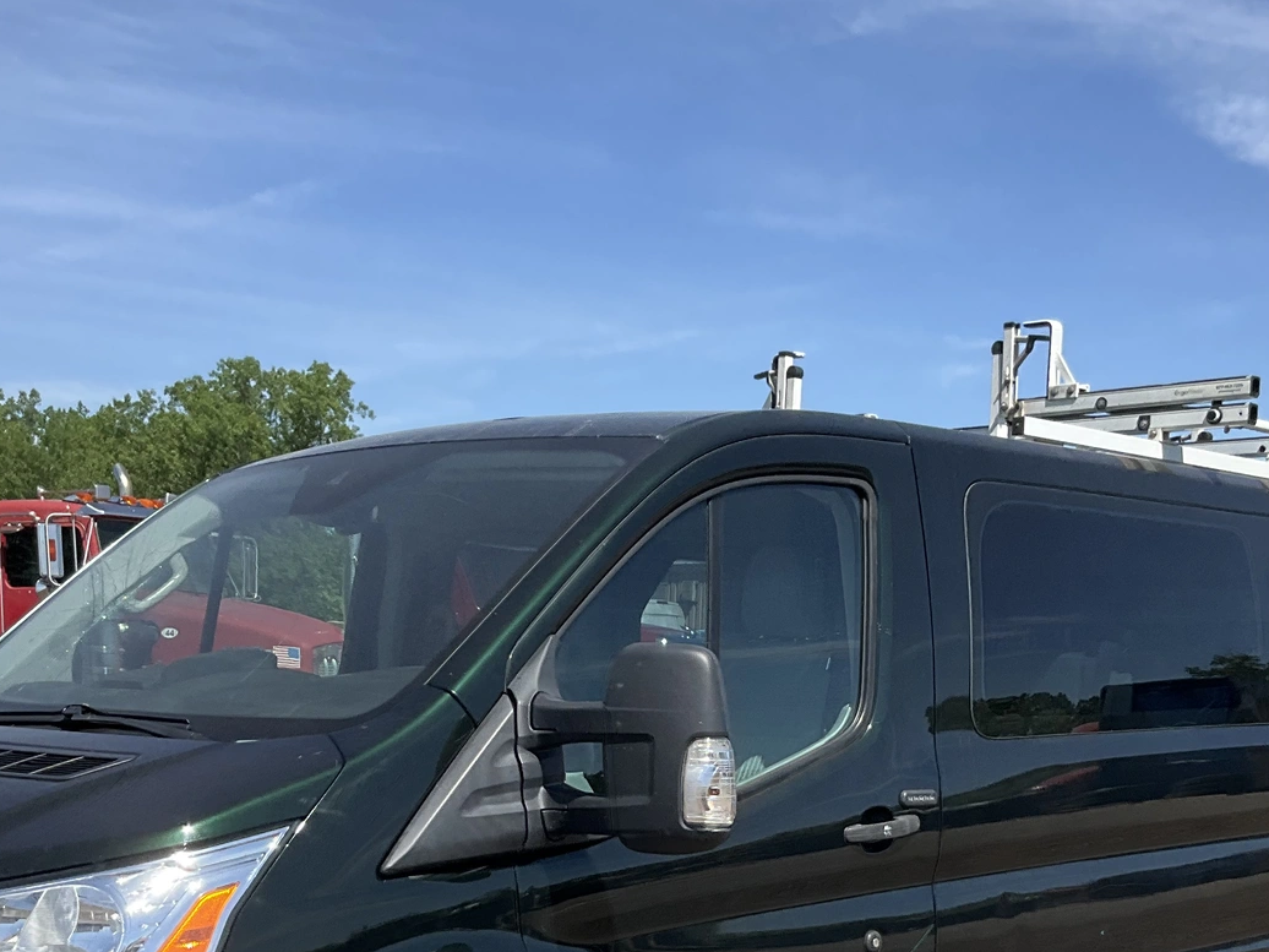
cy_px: 916
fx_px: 2053
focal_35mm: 56
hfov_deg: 34.3
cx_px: 648
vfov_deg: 25.0
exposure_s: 1/1377
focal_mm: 3
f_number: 1.8
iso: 25
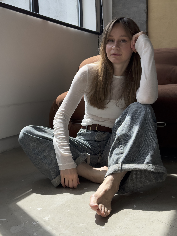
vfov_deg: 39.7
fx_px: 327
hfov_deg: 30.3
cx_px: 88
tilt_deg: -5.6
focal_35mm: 48
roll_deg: -0.2
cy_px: 118
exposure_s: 1/1848
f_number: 1.78
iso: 64
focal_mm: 6.86
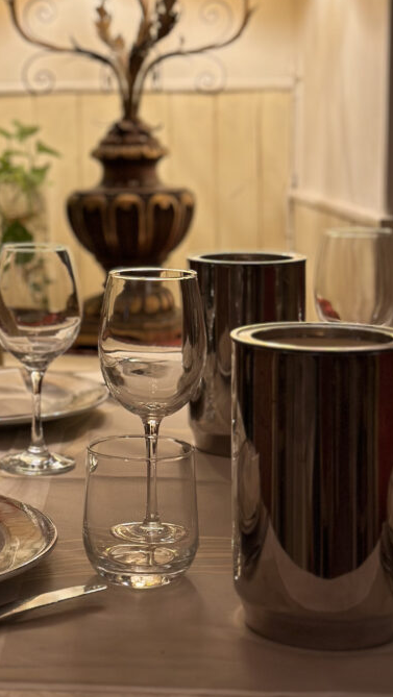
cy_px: 227
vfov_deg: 26.4
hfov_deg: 15.0
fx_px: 1480
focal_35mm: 80
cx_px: 48
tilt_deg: -3.9
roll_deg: +0.3
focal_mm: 6.86
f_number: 1.78
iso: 80
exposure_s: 1/50
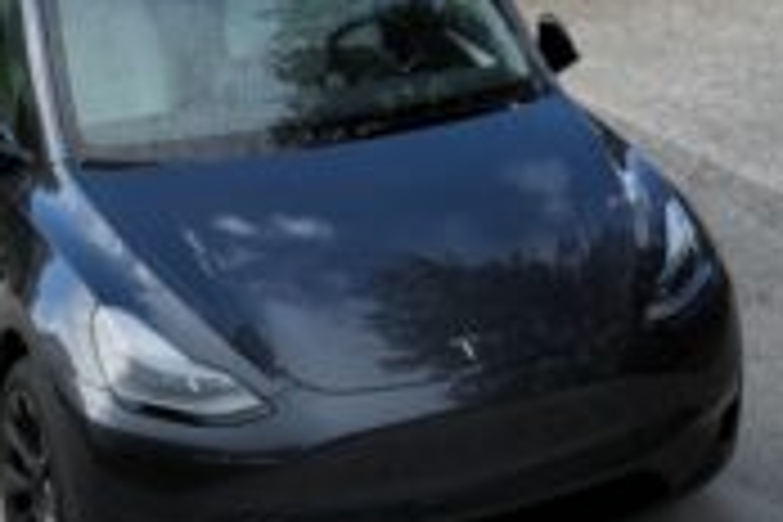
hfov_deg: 17.7
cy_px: -367
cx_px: 950
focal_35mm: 110
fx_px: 2392
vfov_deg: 11.7
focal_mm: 12.29
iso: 400
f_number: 2.8
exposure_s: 1/200
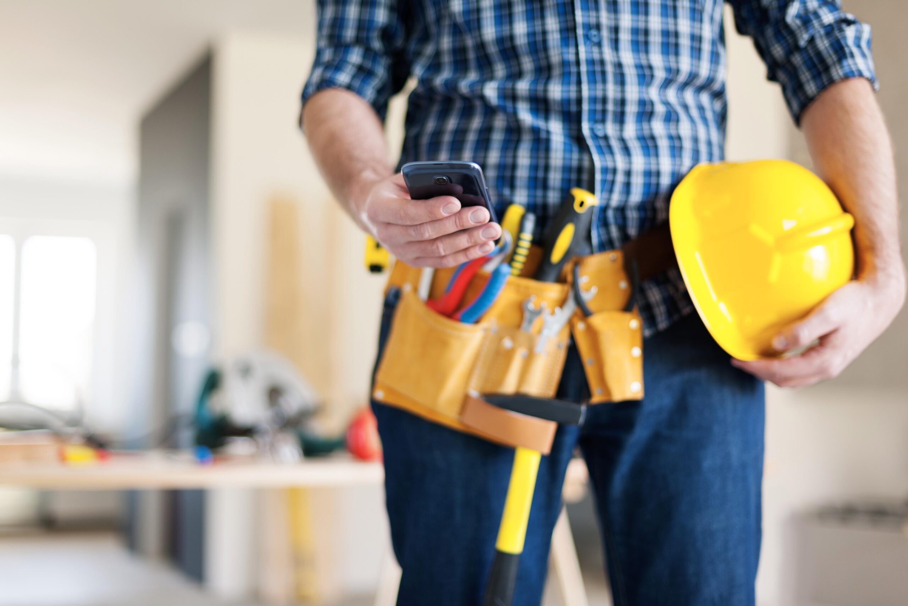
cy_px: 303
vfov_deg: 27.0
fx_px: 1261
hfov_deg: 39.6
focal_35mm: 50
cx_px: 454
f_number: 1.8
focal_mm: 50
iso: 100
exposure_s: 1/80
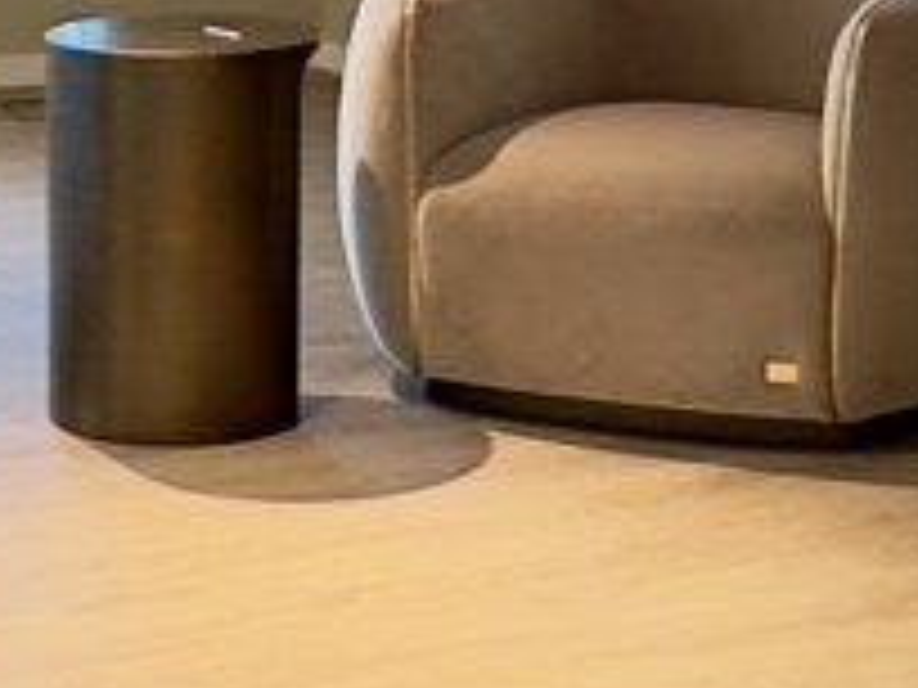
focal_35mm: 110
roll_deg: -0.4
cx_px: 441
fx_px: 2917
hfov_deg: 17.9
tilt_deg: -2.6
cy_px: -229
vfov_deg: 13.0
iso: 200
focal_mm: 2.22
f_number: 2.2
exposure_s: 1/100
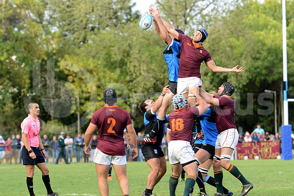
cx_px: 147
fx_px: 1470
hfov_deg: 11.4
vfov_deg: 7.6
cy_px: 98
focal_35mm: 180
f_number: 4
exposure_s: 1/500
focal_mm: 180
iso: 800
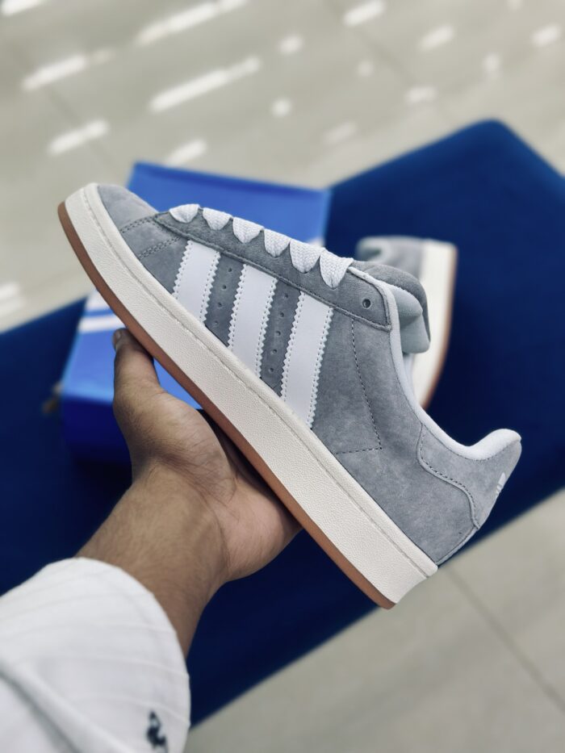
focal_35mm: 48
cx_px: 282
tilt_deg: -55.6
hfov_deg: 30.3
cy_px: 376
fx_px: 1044
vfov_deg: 39.7
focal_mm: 6.86
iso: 64
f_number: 1.78
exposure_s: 1/116
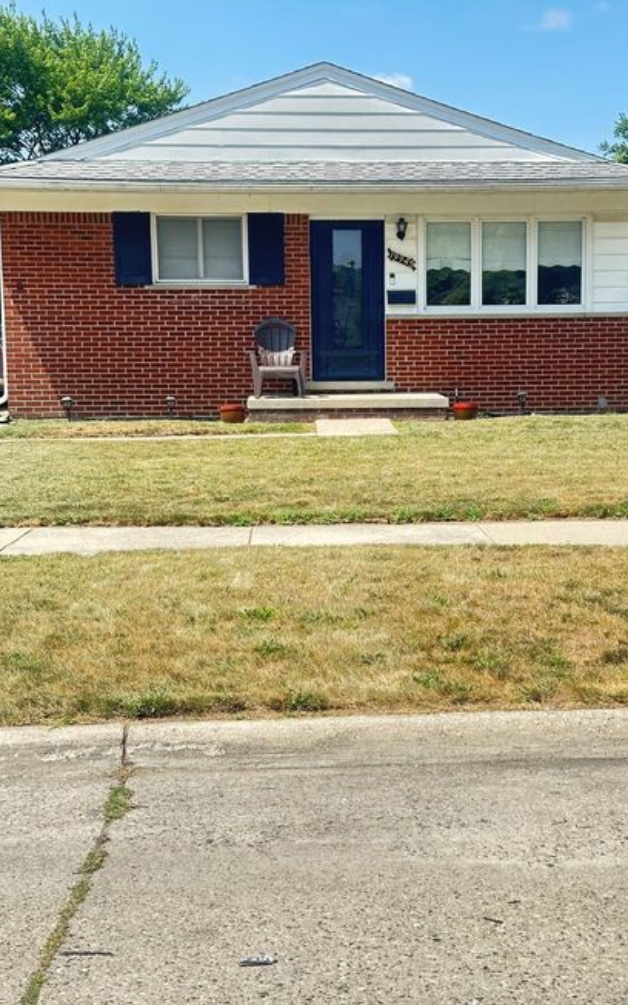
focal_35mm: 52
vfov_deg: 38.9
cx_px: 366
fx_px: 1424
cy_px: 510
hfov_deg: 24.8
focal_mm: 6.86
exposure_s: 1/1212
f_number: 1.78
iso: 64
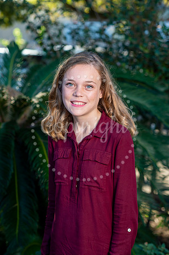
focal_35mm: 85
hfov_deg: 16.0
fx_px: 600
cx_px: 84
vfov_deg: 23.9
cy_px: 128
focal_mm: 85
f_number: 4
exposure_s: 1/160
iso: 200
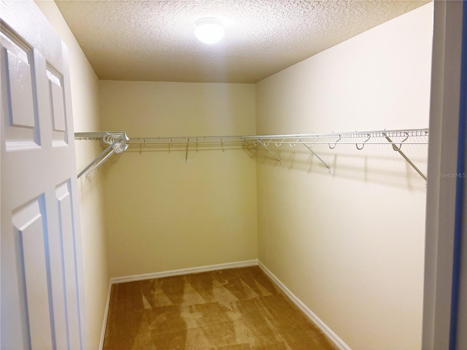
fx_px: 351
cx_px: 234
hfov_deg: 67.3
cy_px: 175
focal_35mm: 26
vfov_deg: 53.1
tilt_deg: -4.1
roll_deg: +1.0
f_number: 1.6
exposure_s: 1/60
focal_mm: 5.96
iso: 250
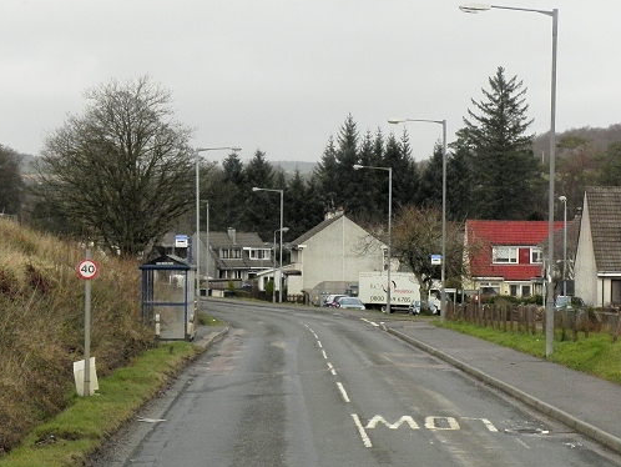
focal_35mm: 122
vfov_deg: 12.2
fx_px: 2190
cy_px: 251
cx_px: 393
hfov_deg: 16.1
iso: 400
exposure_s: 1/776
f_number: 5.6
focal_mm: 16.9
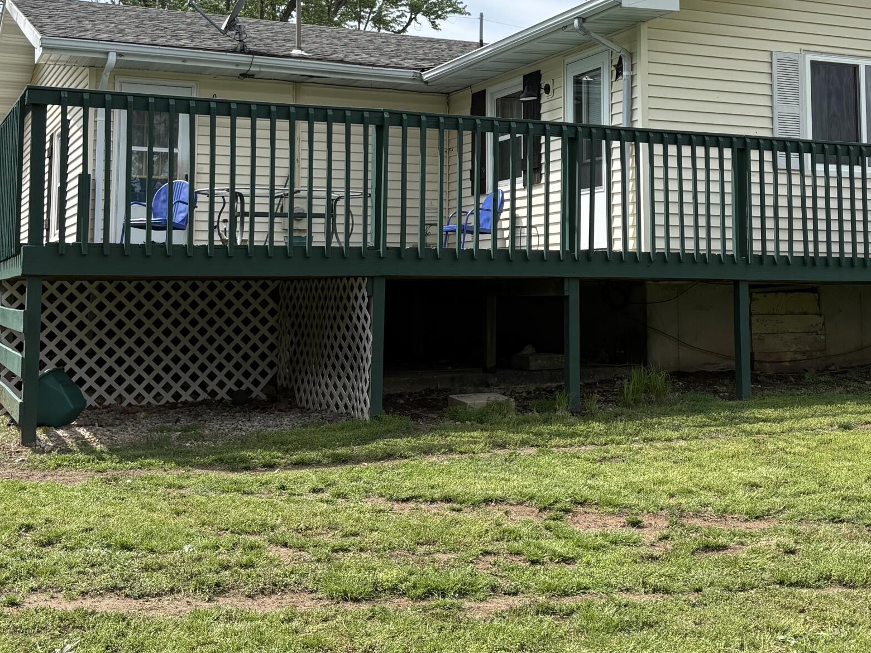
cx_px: 510
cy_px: 150
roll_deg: -0.1
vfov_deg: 28.6
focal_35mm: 50
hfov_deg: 38.1
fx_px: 1258
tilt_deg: +6.6
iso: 50
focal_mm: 5.96
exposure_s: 1/3125
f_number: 1.6
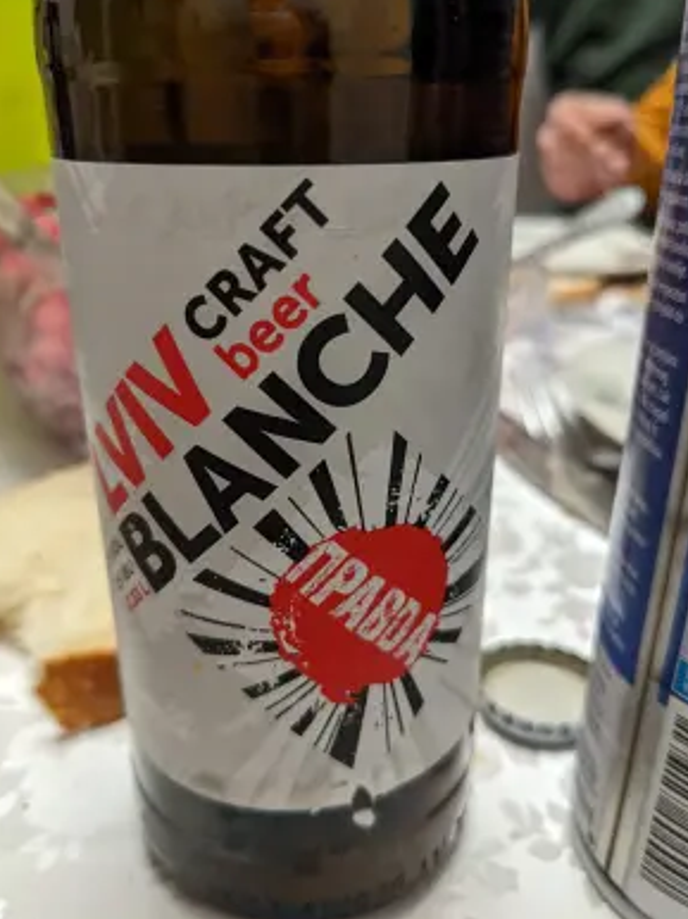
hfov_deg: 49.7
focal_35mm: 28
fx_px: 743
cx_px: 350
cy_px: 455
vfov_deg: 63.5
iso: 180
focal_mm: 4.38
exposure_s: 1/48.9
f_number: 1.73
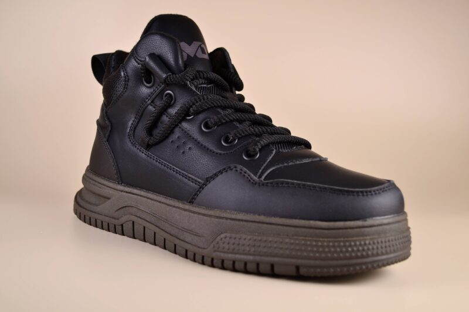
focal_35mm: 48
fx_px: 625
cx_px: 234
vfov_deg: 28.1
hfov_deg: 41.1
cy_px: 156
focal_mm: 32
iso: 100
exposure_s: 1/80
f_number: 4.8
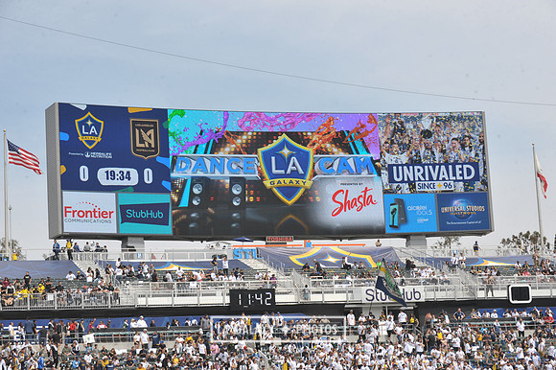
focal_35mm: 102
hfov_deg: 20.0
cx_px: 278
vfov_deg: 13.4
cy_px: 185
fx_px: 1574
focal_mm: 102
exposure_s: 1/400
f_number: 10
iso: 250
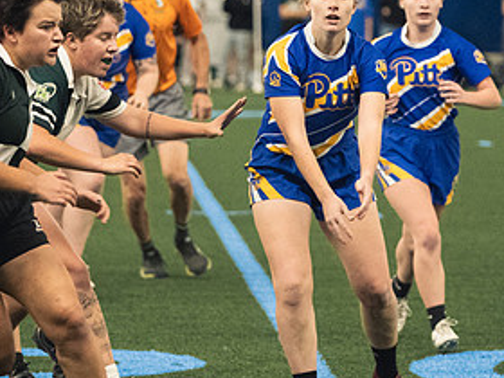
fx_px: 4557
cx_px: 234
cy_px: 166
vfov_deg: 4.7
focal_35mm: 313
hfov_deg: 6.3
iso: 7200
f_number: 2.8
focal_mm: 105
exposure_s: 1/500
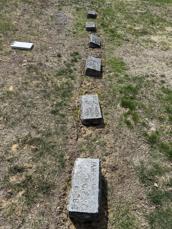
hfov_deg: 56.8
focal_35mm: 24
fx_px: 159
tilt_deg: -47.8
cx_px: 86
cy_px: 114
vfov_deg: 71.6
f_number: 1.78
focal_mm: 6.76
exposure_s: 1/3759
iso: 80
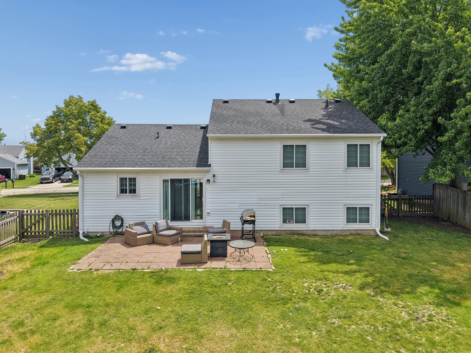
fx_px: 327
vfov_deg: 56.8
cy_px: 176
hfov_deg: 71.6
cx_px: 236
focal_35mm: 24
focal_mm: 8.7
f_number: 1.8
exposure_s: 1/5000
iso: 260
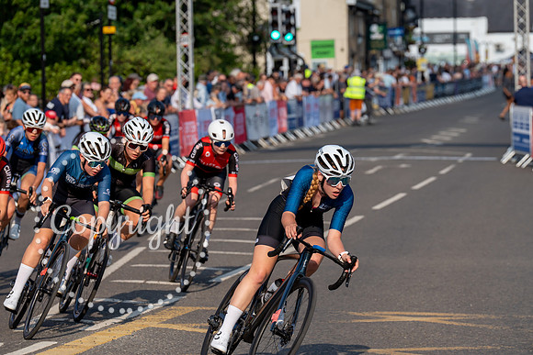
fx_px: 2784
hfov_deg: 10.9
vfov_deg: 7.3
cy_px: 178
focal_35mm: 188
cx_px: 266
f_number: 6.3
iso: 160
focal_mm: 188
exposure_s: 1/1000
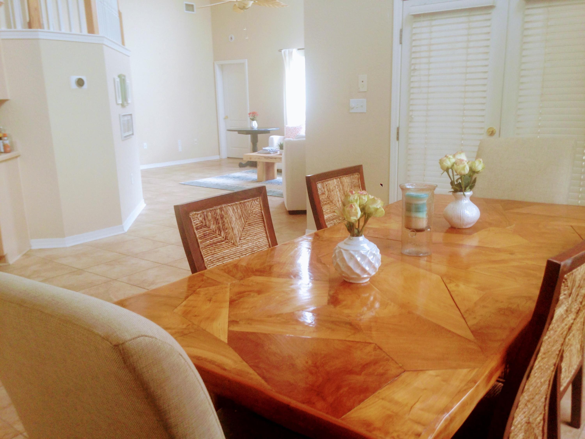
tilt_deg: -10.8
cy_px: 220
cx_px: 292
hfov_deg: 55.4
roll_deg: +0.5
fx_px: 558
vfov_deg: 42.9
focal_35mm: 33
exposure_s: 1/30
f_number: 2.4
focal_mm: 4.12
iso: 50
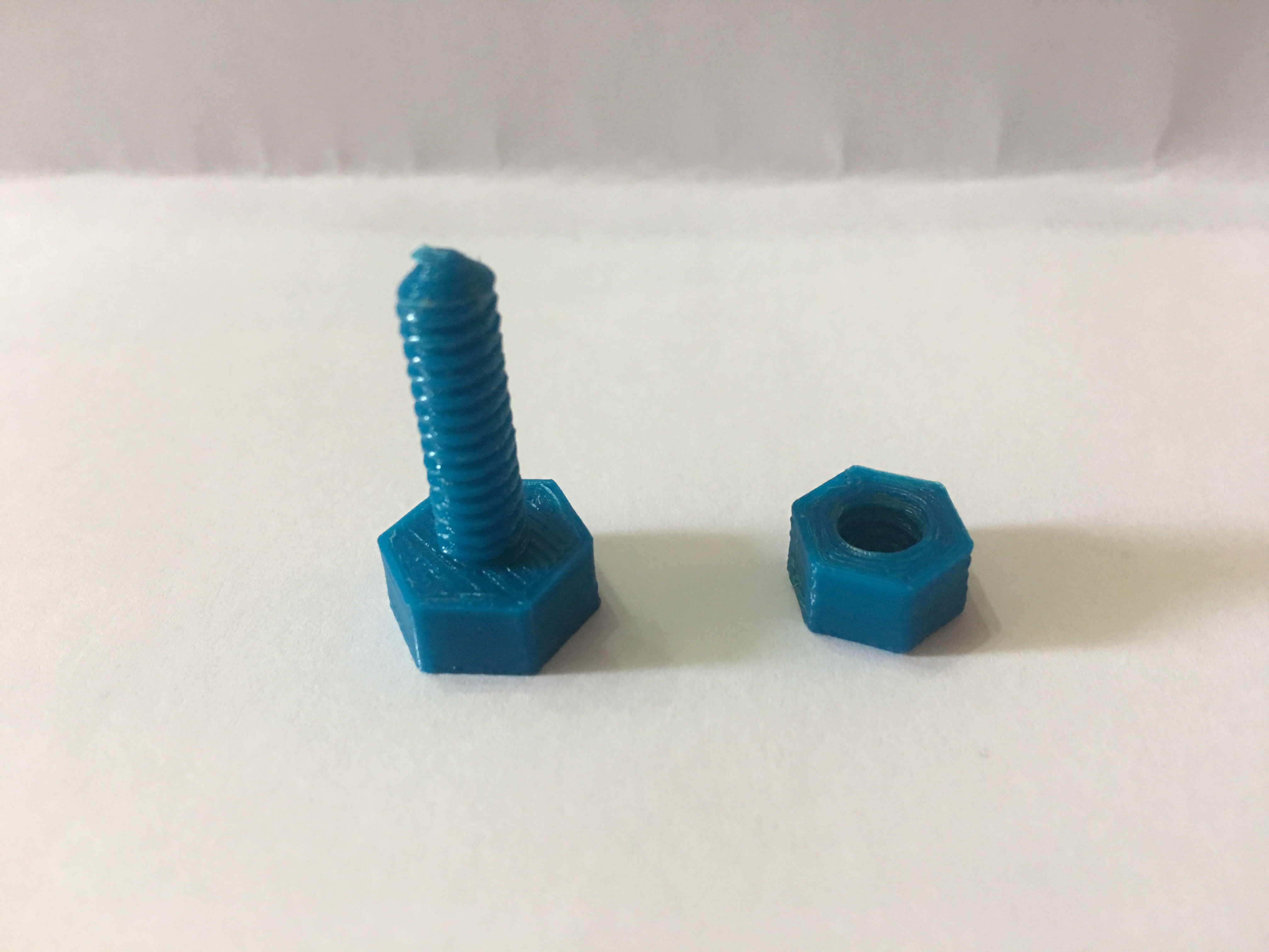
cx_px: 634
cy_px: 476
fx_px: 1063
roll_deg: +1.2
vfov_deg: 48.2
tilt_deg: -37.6
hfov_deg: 61.7
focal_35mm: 29
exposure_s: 1/10
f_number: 2.2
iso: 80
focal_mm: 4.15
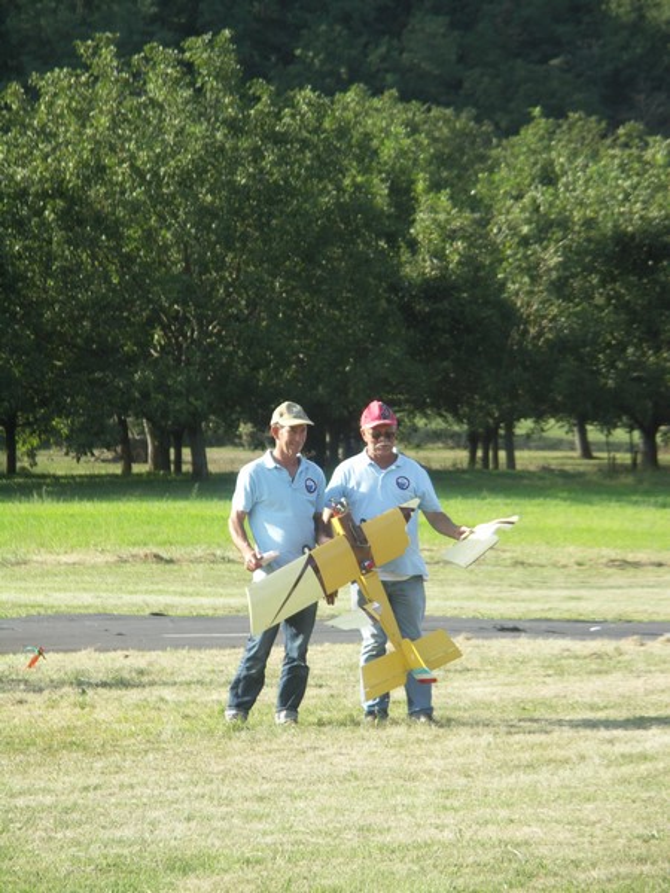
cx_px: 335
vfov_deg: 9.9
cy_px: 446
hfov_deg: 7.4
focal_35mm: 200
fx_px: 5161
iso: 100
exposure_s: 1/320
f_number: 3.5
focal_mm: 50.8
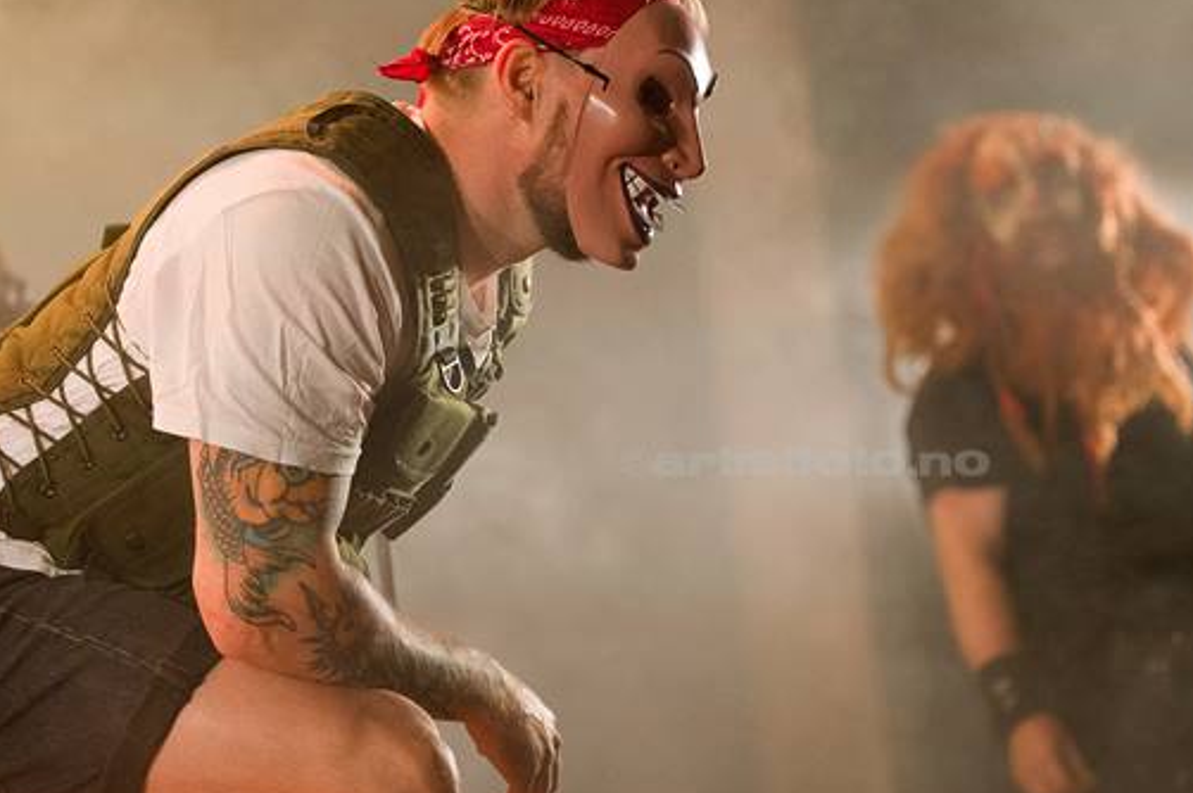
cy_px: 290
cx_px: 639
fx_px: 4040
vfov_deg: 11.2
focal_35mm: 122
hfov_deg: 16.8
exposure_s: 1/800
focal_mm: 85
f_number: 2.8
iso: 3200
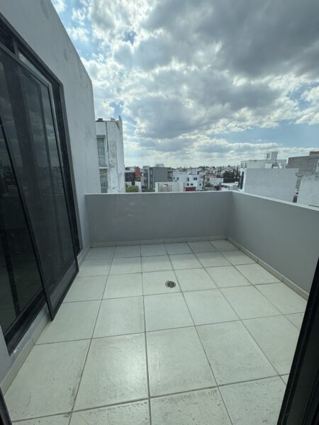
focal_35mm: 14
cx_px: 160
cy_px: 212
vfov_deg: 102.1
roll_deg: -0.6
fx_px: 172
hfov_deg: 85.7
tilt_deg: -14.6
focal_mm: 2.22
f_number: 2.2
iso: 50
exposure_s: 1/1506
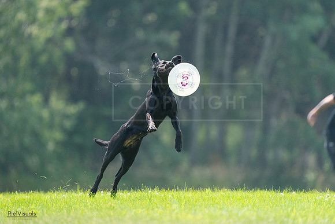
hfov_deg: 4.0
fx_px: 4792
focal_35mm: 515
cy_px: 112
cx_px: 165
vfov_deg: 2.7
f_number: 6.3
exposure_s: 1/4000
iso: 4000
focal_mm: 500
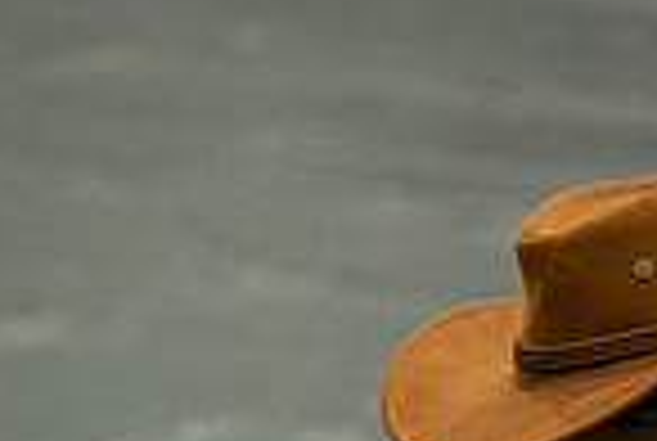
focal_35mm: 845
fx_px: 15453
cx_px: 547
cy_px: 598
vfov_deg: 1.6
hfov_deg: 2.4
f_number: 4
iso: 3200
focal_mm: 200
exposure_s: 1/500
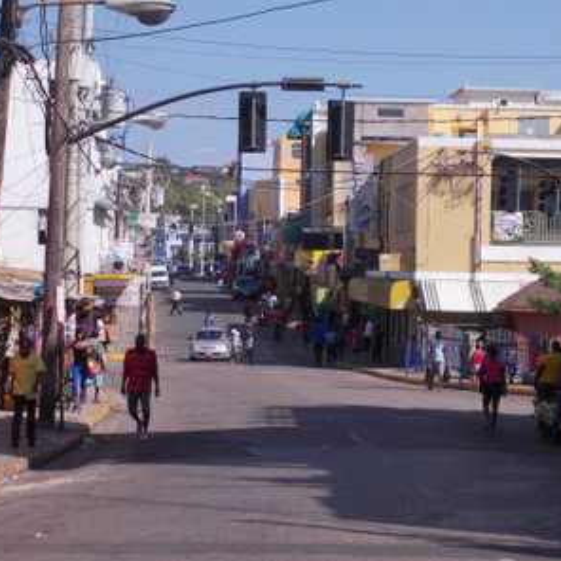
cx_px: 262
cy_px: 282
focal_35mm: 104
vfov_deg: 16.7
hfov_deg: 16.7
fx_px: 1907
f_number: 5.9
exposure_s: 1/320
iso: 80
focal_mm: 12.3
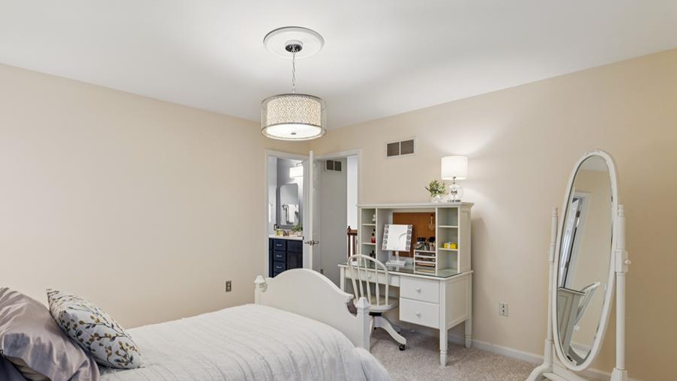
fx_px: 347
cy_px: 214
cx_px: 301
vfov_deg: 57.3
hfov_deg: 88.2
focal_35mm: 19
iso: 320
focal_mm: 16.3
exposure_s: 1/3.33
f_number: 13
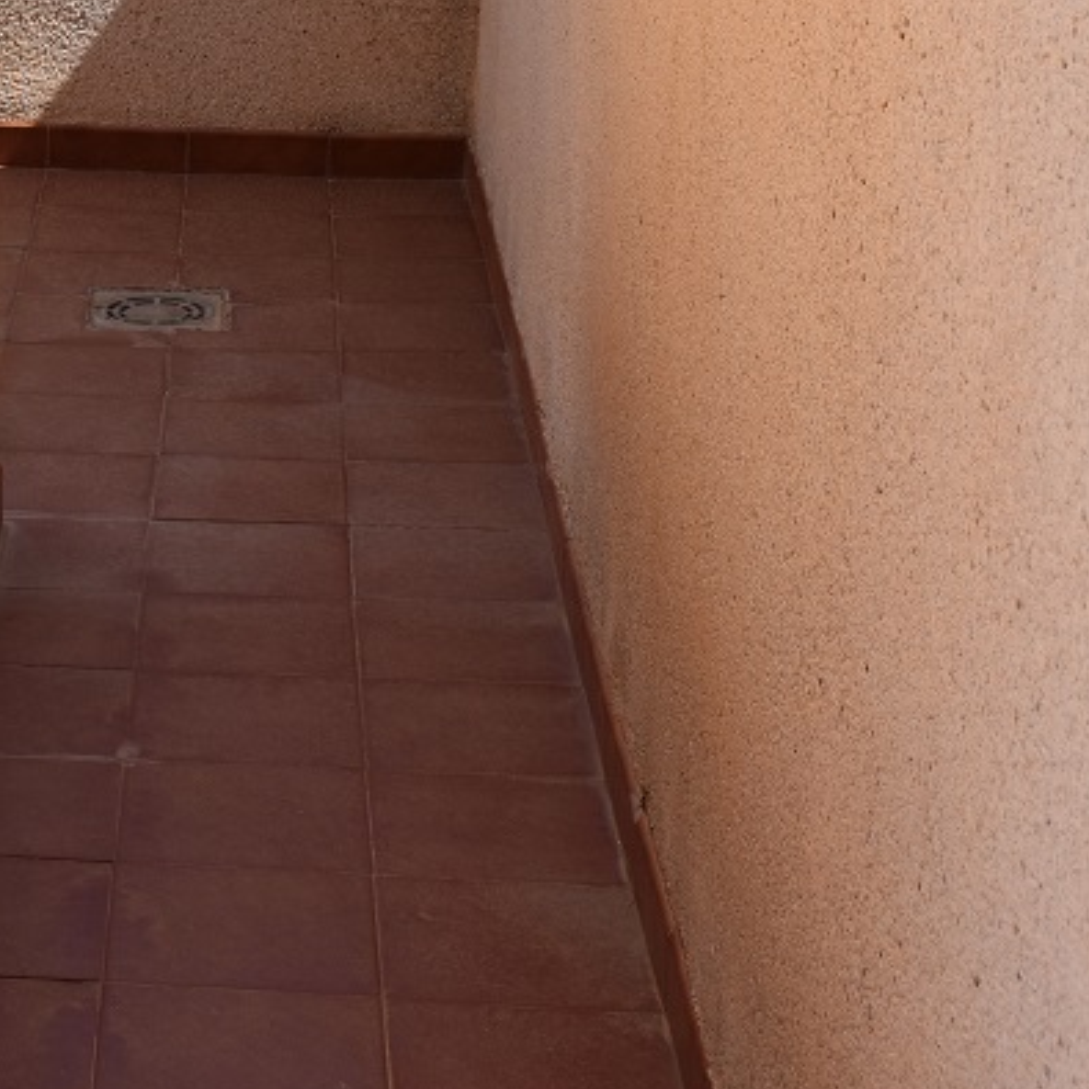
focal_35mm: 93
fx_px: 3310
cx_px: -6
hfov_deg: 18.2
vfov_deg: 17.6
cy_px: -309
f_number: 8
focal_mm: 24
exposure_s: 1/500
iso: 180
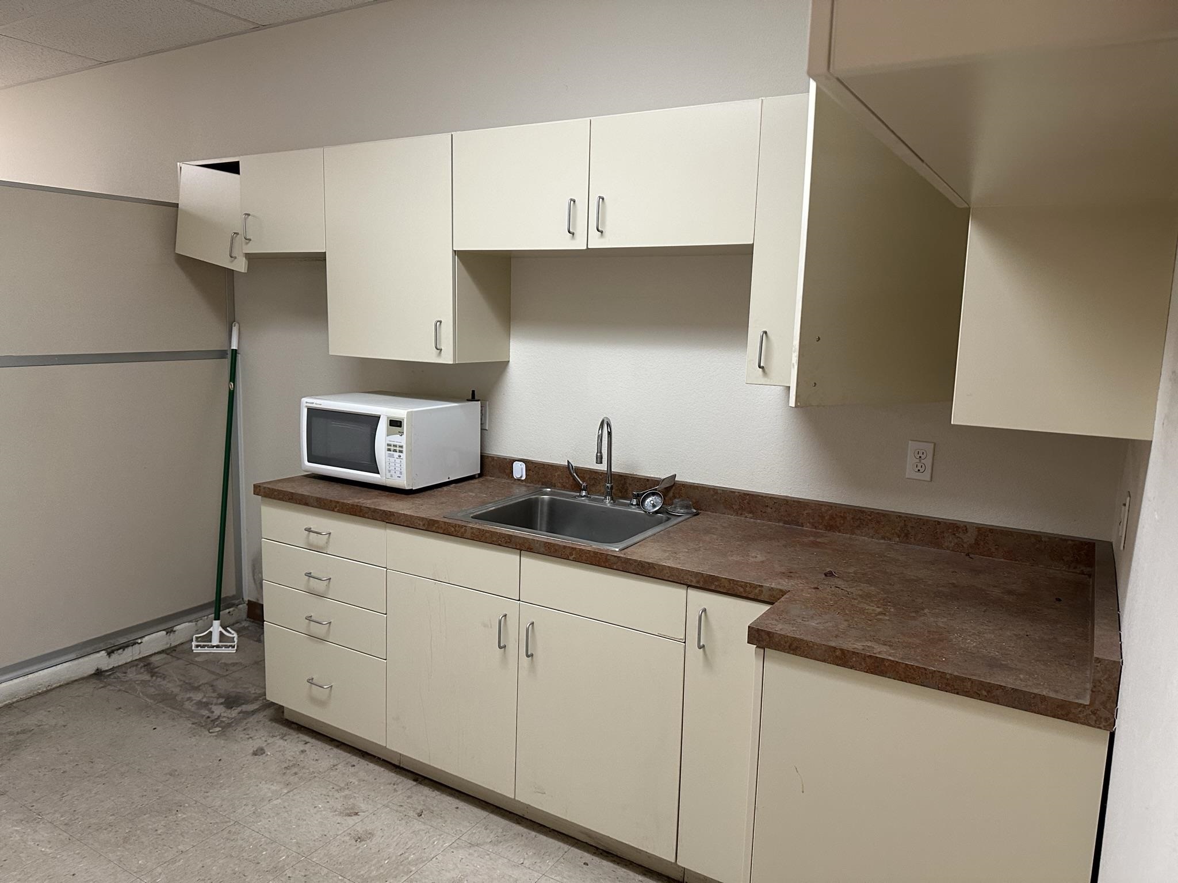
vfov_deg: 56.8
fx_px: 817
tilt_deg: -8.7
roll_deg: -1.5
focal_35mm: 24
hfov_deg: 71.6
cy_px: 442
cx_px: 589
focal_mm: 6.86
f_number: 1.78
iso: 320
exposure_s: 1/60
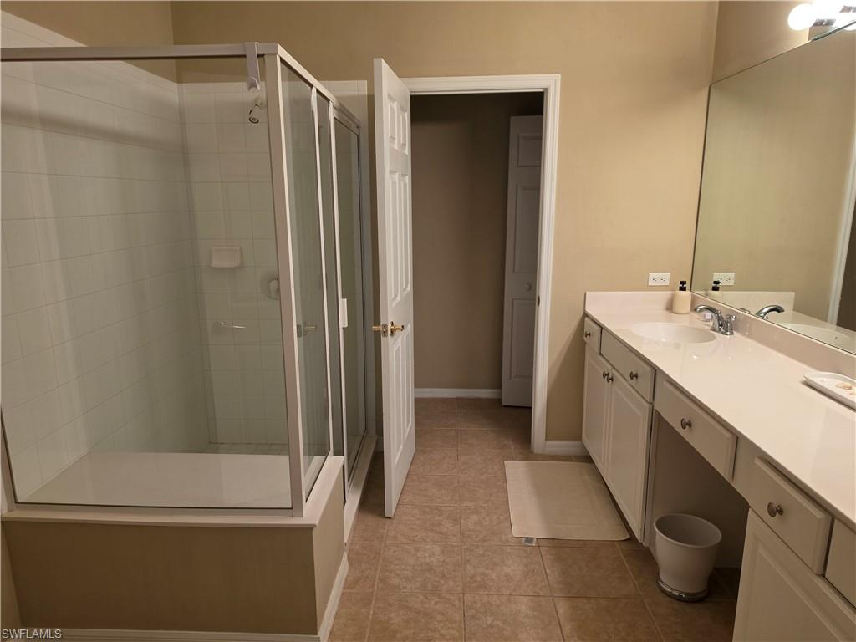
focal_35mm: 23
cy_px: 321
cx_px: 428
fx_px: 569
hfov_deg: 73.9
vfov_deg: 58.9
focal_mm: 6.5
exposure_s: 1/120
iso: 200
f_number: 1.4
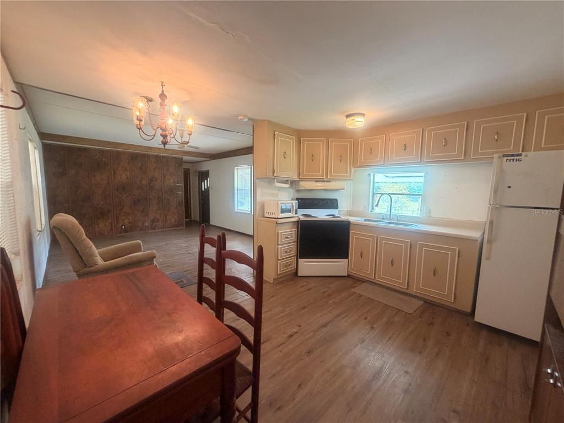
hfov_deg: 102.1
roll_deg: -0.5
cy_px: 212
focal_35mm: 14
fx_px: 228
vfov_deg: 85.7
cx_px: 282
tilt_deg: -6.1
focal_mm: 2.22
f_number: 2.2
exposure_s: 1/60
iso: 200
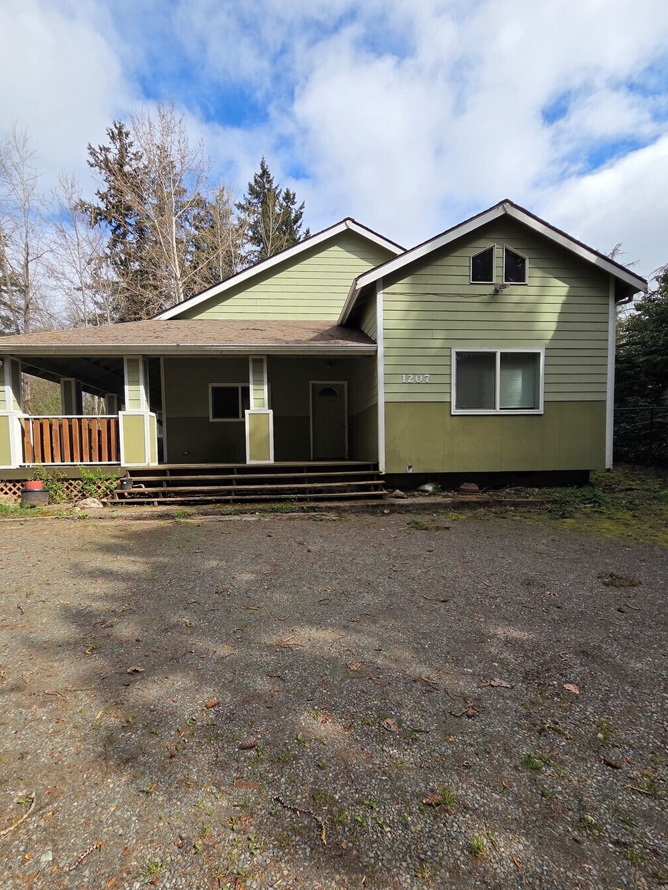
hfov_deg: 85.6
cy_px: 475
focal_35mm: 14
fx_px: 360
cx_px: 310
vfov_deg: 101.9
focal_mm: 2.2
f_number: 2.2
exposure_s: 1/1732
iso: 50
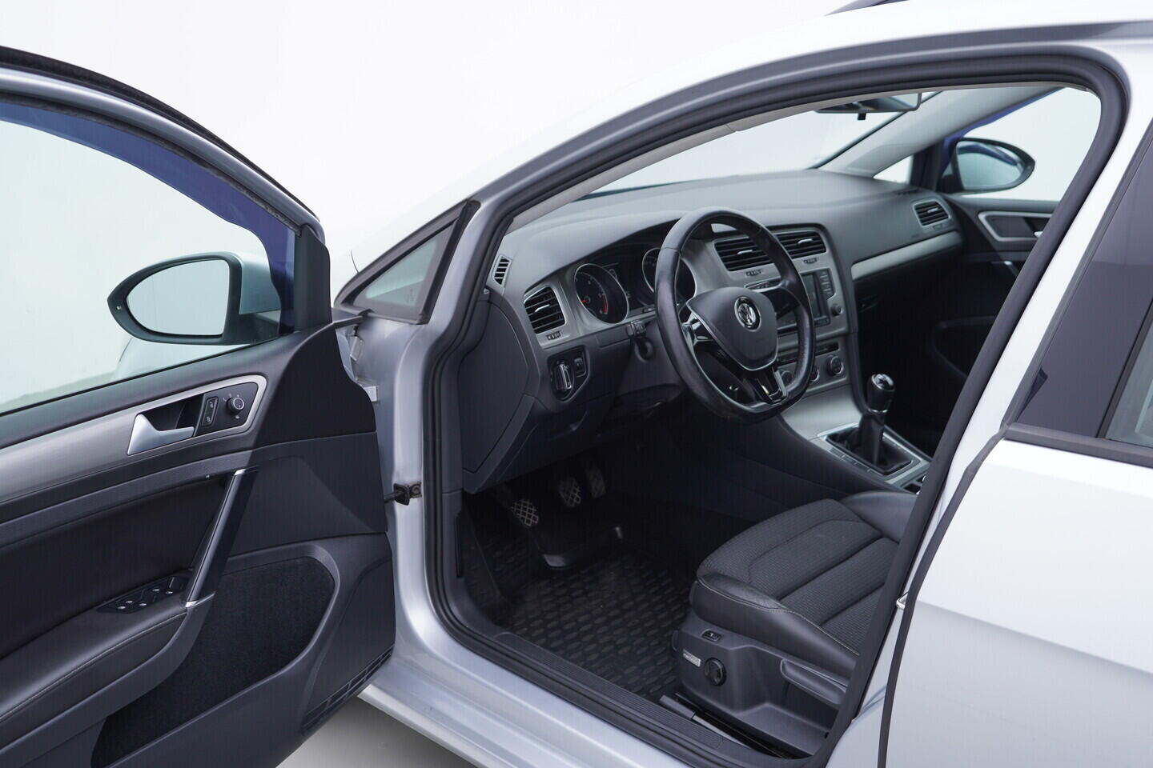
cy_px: 384
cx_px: 576
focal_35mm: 36
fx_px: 1153
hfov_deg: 53.1
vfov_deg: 36.9
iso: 125
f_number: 3.2
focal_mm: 24
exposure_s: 1/50
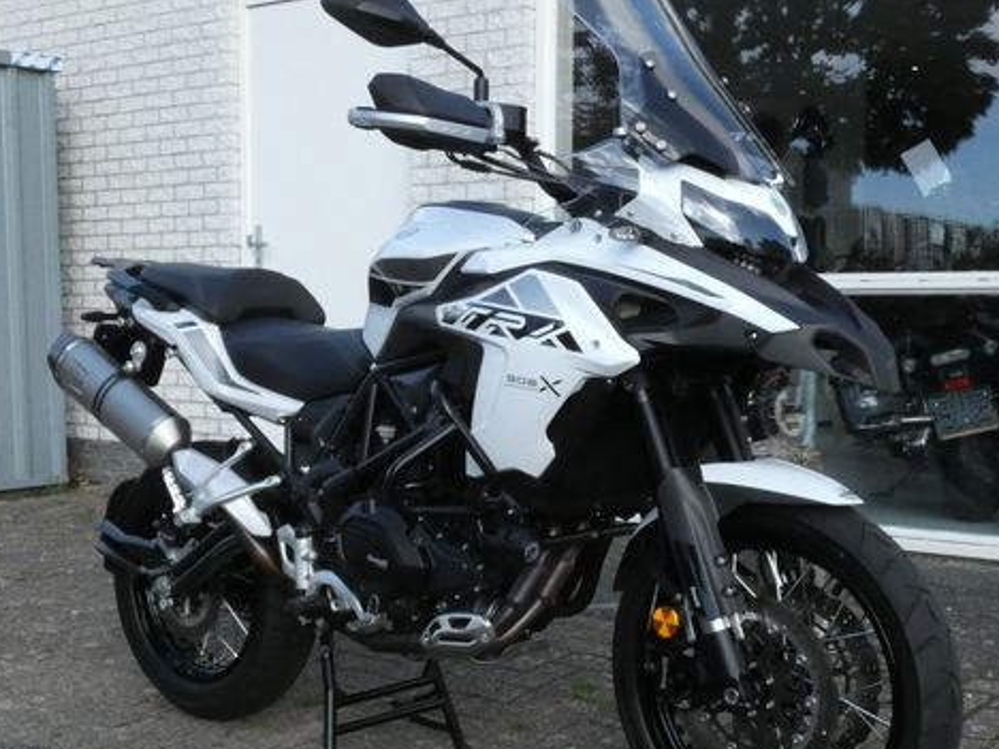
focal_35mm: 52
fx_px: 1501
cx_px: 553
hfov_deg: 36.8
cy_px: 437
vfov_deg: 28.0
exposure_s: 1/800
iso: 800
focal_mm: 6.8
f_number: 6.3
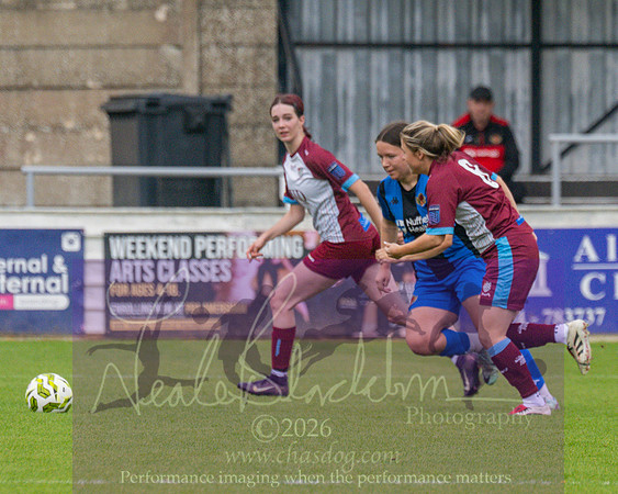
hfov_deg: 2.1
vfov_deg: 1.7
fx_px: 16961
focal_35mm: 928
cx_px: 451
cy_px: 406
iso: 500
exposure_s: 1/1000
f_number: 4
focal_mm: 300
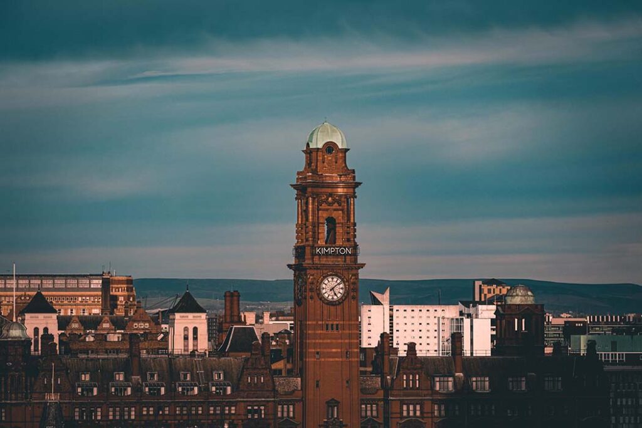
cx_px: 321
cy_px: 214
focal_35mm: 123
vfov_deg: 11.1
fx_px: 2194
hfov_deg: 16.7
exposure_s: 1/2500
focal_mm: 81.9
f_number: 4.5
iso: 400
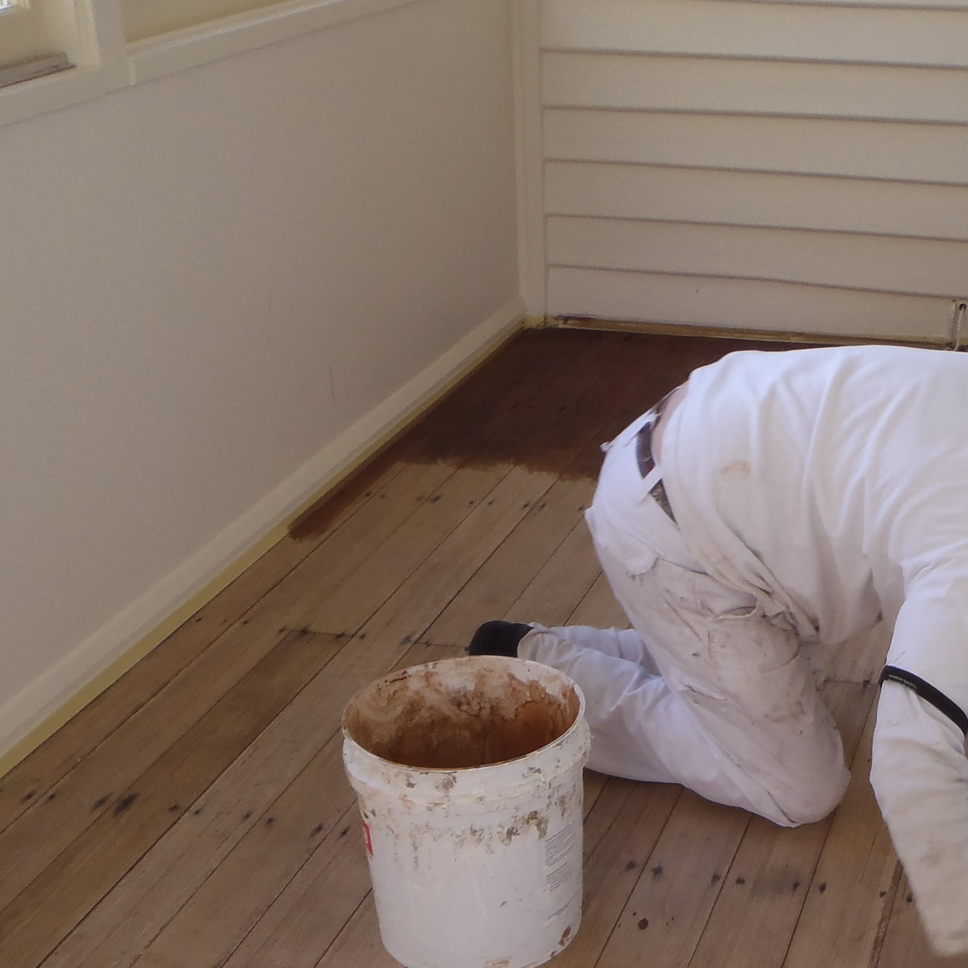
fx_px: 1772
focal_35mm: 56
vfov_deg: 30.4
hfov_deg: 30.1
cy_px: 603
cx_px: 721
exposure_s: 1/40
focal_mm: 5
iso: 100
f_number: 3.5
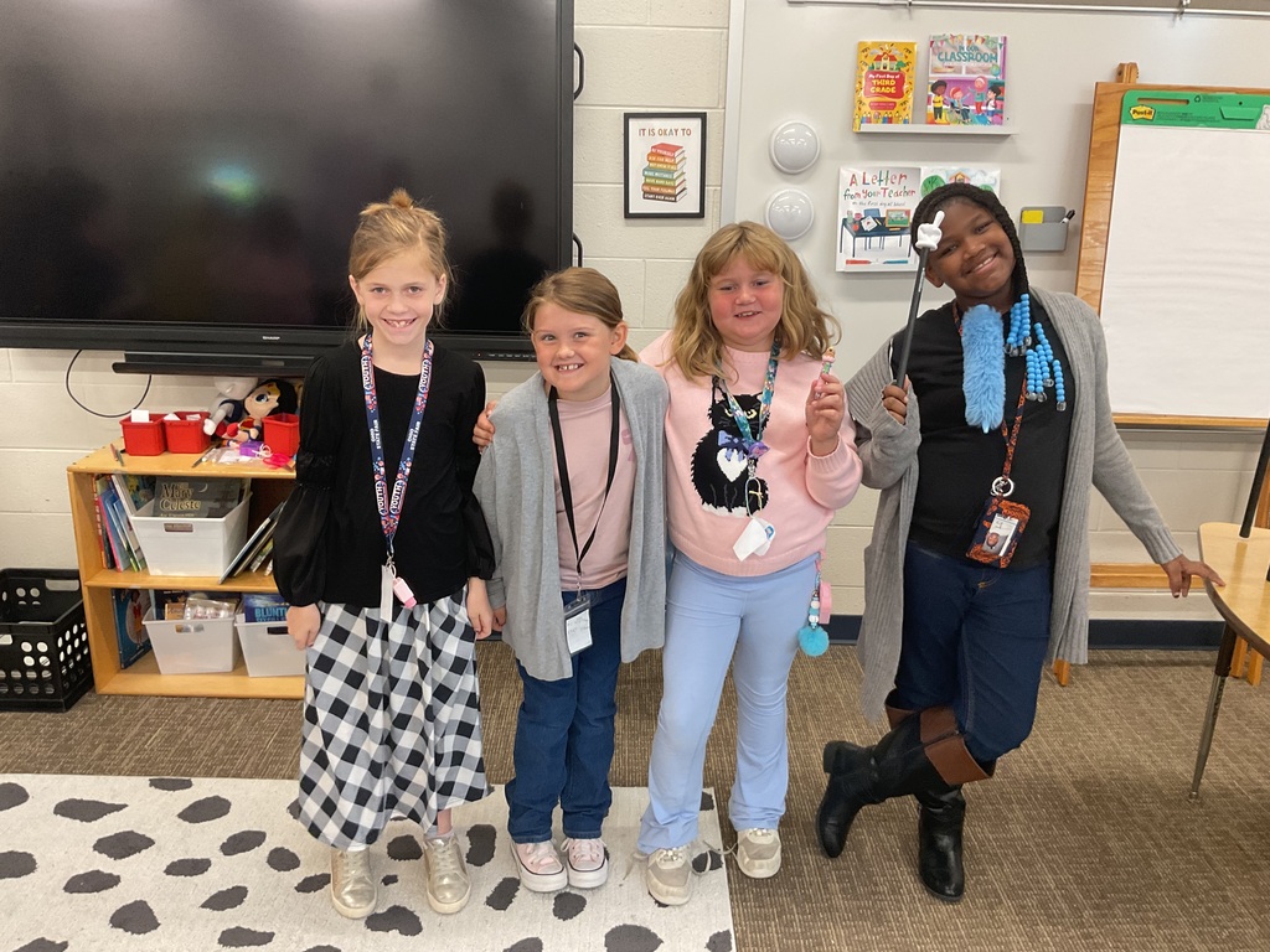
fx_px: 1064
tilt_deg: -19.4
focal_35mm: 29
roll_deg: -2.5
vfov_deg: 48.2
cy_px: 476
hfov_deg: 61.7
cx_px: 635
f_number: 1.8
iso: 80
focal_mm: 3
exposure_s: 1/60
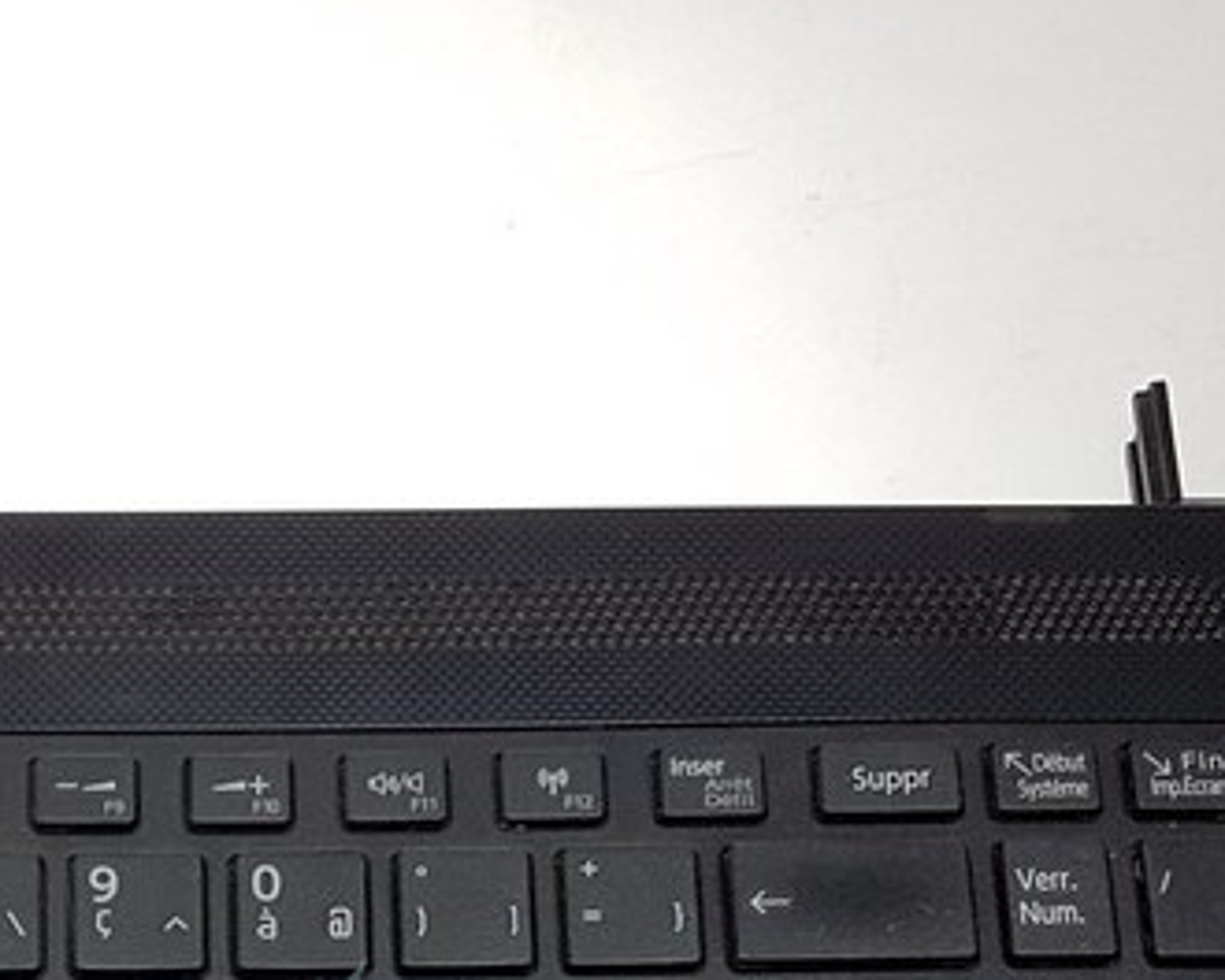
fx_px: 2973
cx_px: 35
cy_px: 1448
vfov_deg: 17.0
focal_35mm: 82
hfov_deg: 22.5
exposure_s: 1/108
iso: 40
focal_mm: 4.2
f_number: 1.7
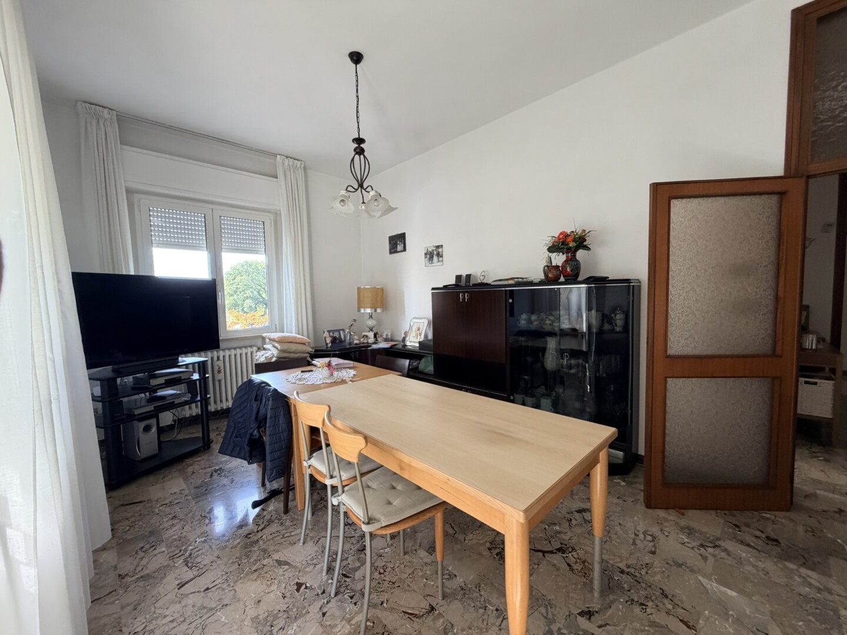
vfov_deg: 85.7
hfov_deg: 102.1
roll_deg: +2.0
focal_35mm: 14
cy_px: 318
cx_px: 424
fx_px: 343
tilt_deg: -4.1
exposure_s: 1/121
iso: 250
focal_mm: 2.22
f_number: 2.2
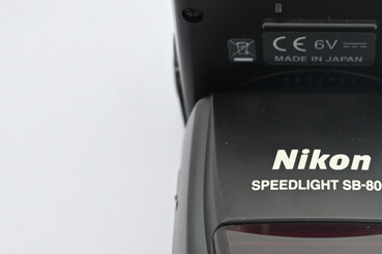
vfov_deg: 12.9
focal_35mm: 106
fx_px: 1121
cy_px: 180
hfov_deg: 18.9
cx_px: 357
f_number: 4.8
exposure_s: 1/50
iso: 640
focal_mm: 32.5
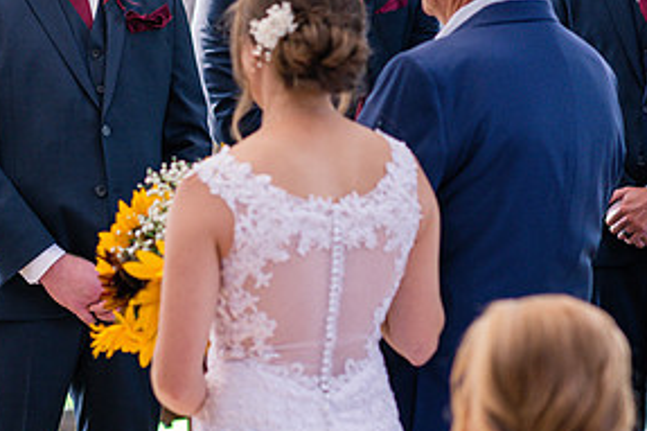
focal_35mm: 172
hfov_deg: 11.9
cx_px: 45
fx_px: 3089
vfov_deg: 8.0
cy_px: 53
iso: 400
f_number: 3.2
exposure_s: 1/400
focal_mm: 85
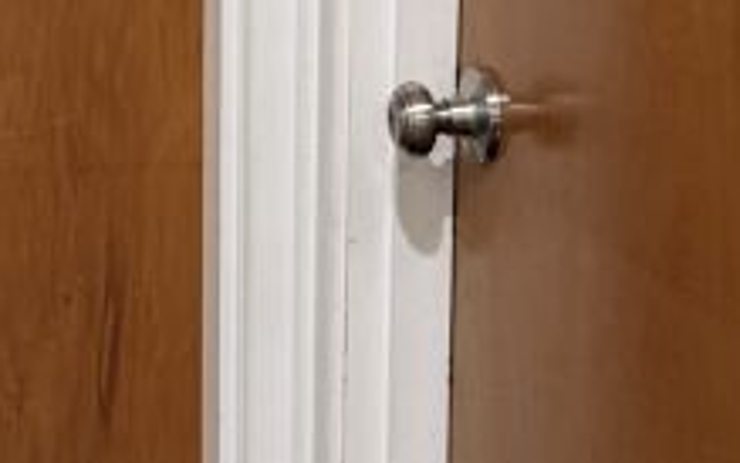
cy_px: -49
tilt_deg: -12.6
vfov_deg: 9.7
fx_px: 2703
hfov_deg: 15.3
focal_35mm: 134
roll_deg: +0.0
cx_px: 27
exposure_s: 1/60
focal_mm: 6.76
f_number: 1.78
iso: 320
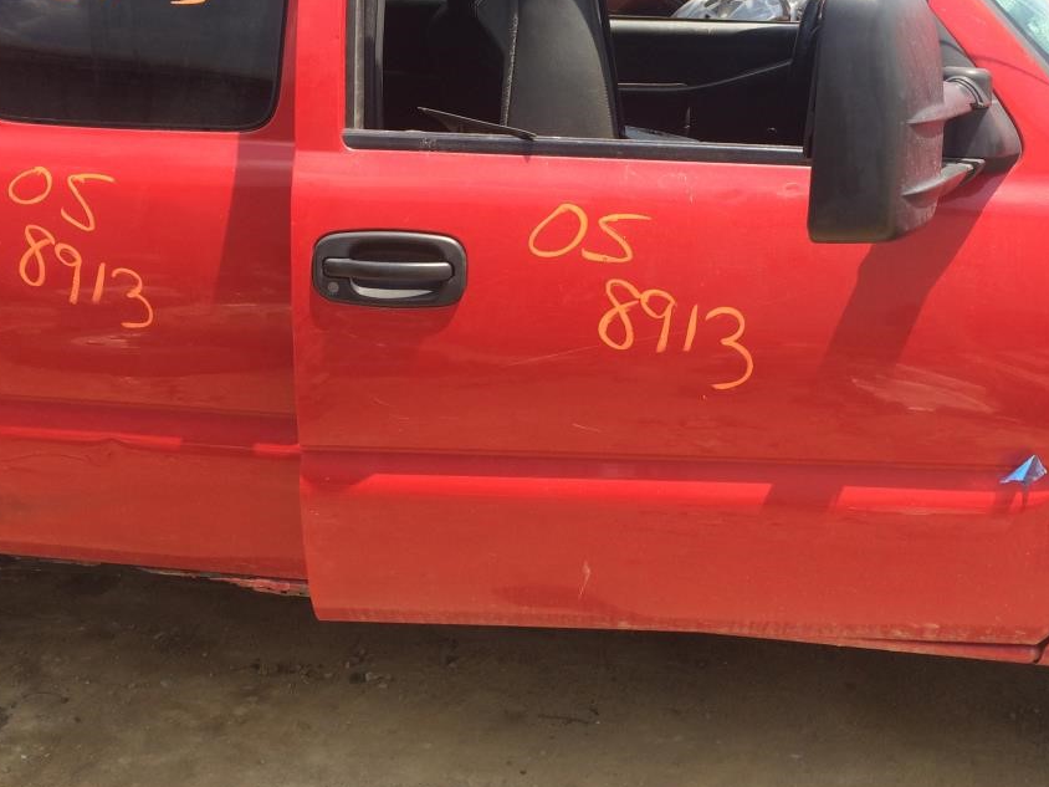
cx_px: 558
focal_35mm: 44
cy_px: 266
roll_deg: -0.4
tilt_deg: -11.3
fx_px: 1333
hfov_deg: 42.9
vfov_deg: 32.6
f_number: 2.2
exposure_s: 1/805
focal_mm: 4.15
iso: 32
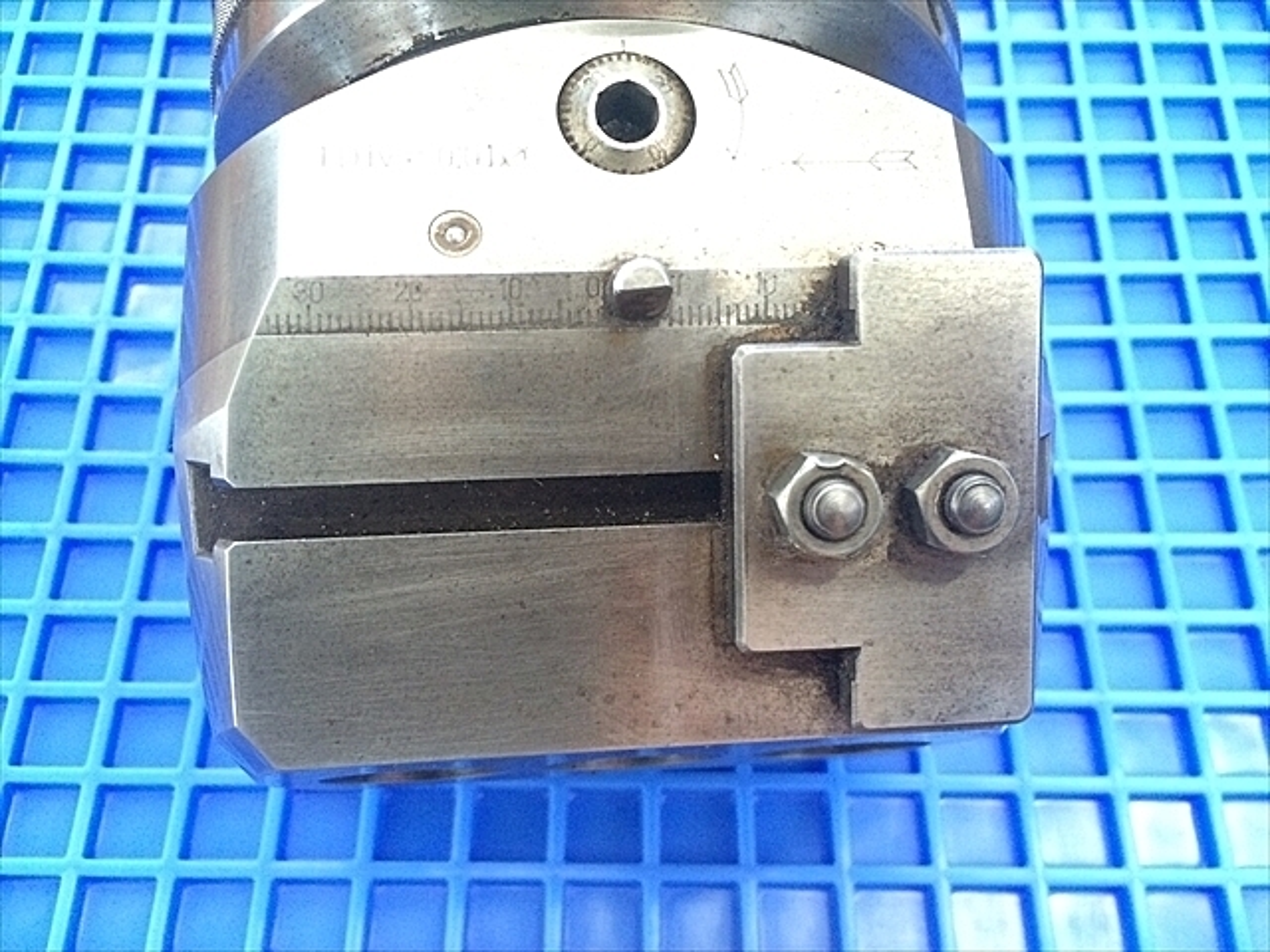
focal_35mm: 29
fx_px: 1064
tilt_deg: -67.8
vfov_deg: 48.2
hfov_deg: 61.7
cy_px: 476
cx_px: 635
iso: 250
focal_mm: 4.15
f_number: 2.2
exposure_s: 1/30
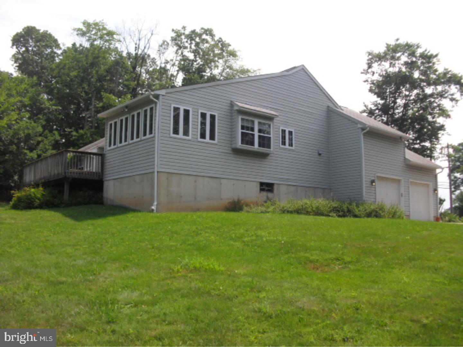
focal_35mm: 36
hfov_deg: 51.4
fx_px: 482
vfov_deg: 39.7
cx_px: 232
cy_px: 174
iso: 100
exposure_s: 1/160
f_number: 7.8
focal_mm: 6.3
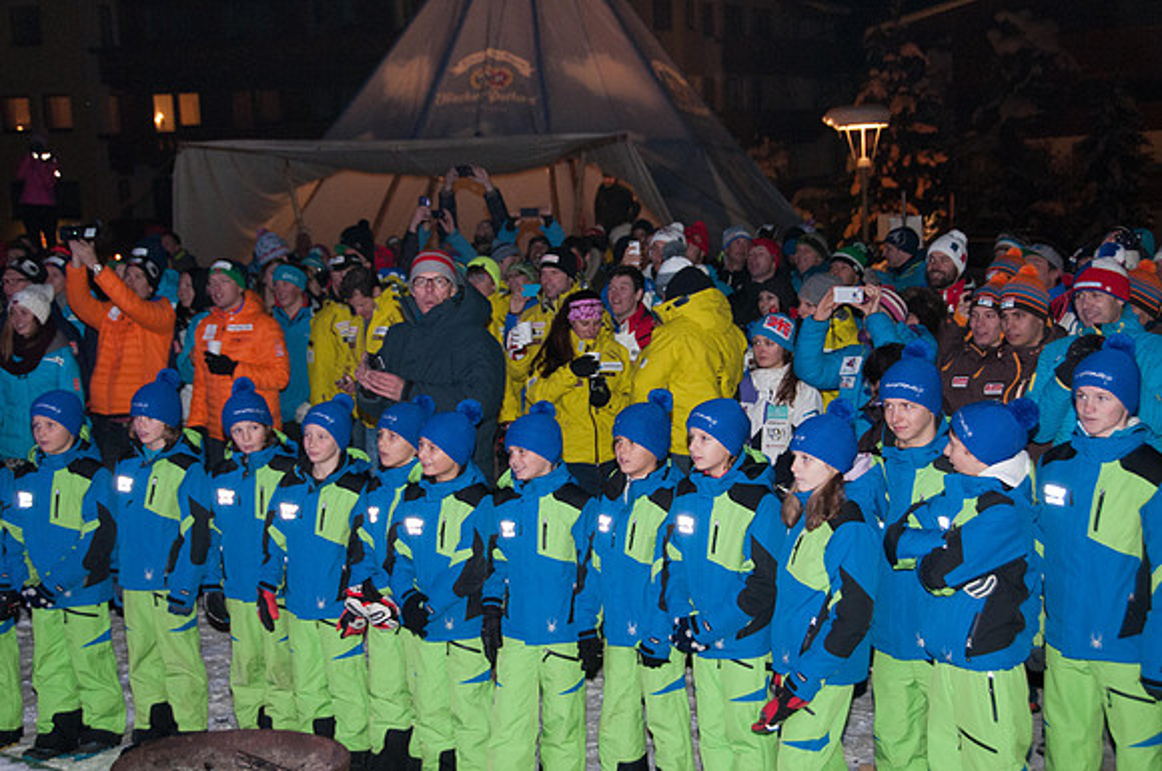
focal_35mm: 60
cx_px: 581
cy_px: 386
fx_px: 1934
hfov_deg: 33.4
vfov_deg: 22.6
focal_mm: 40
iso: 1000
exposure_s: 1/60
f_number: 4.5
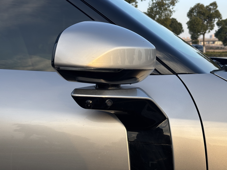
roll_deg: -0.7
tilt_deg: -6.1
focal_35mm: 52
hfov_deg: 36.8
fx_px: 341
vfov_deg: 28.0
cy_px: 85
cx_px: 114
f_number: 1.6
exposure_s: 1/707
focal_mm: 5.96
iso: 32
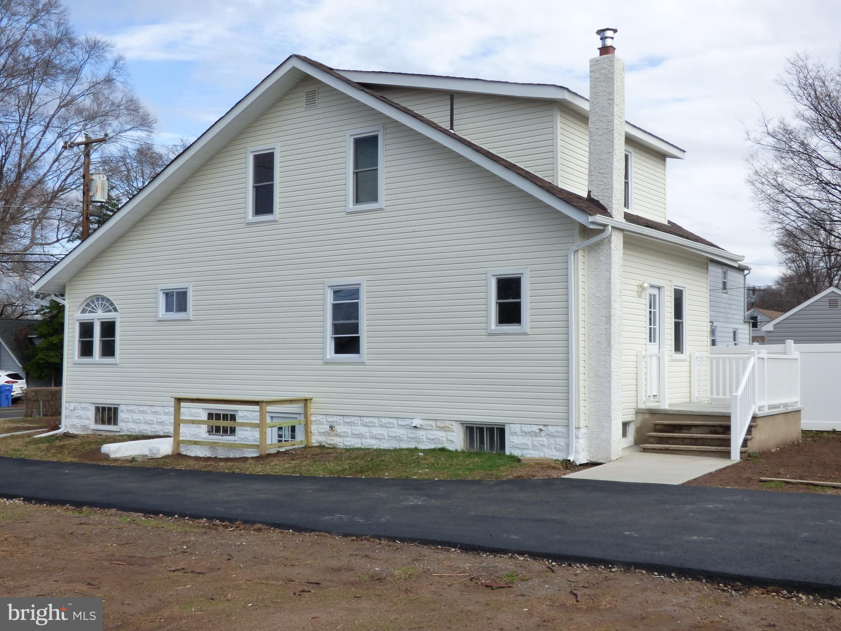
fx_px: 899
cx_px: 420
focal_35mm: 37
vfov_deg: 38.7
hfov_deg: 50.1
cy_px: 316
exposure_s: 1/640
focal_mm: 6.47
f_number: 5
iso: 200
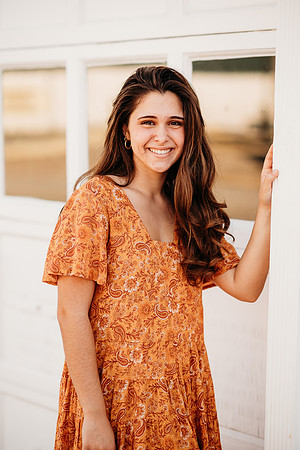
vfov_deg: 23.9
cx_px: 150
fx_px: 1062
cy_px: 225
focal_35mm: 85
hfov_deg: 16.1
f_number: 2
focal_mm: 85
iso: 160
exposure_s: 1/1000
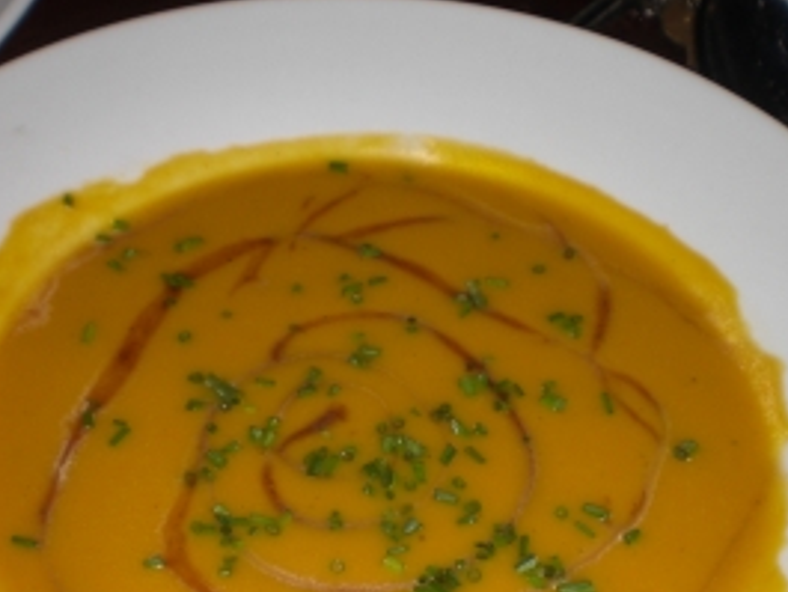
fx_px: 1435
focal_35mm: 63
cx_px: 315
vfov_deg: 22.9
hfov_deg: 30.6
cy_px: 485
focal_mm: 6.3
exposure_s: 1/60
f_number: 4.4
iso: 50
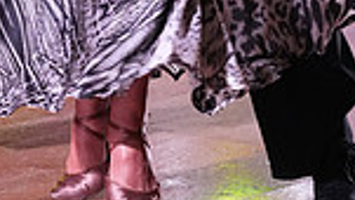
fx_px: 2570
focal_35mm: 273
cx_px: 121
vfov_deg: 4.2
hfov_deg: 7.9
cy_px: -471
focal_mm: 68
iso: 6400
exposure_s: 1/320
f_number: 5
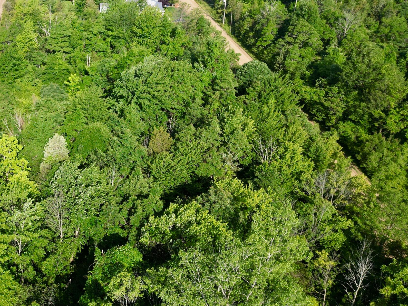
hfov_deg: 41.6
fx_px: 507
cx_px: 70
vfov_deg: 33.0
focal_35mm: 43
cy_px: 79
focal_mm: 6.72
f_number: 1.7
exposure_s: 1/1600
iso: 100
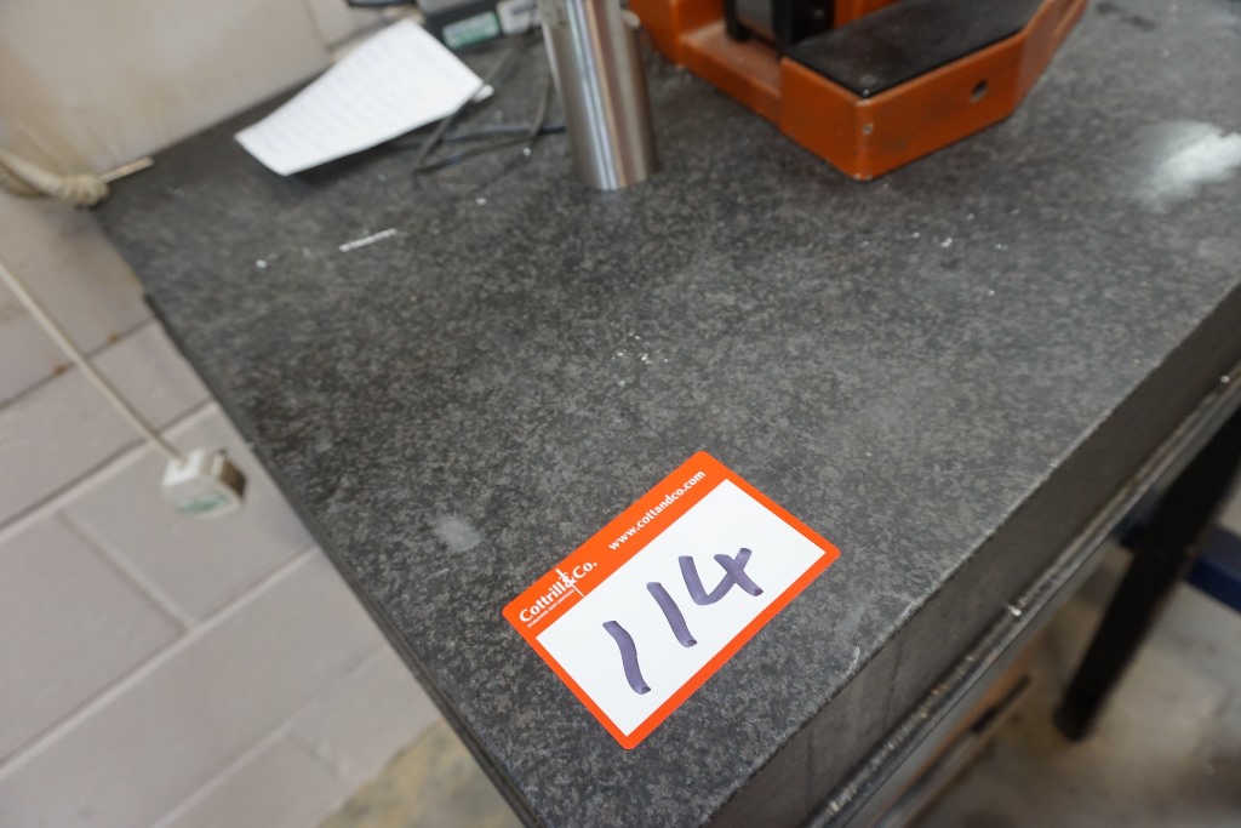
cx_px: 620
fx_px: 827
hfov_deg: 73.7
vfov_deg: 53.1
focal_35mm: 24
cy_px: 414
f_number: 4
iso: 500
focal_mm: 16
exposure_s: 1/60
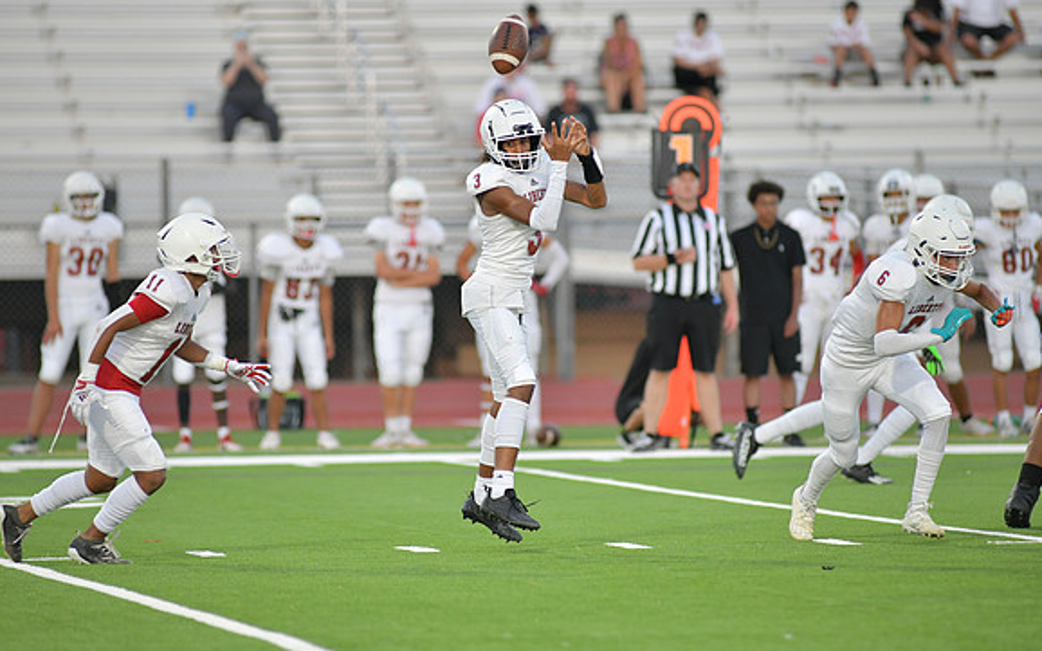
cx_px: 521
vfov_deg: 4.3
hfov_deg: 6.8
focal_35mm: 307
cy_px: 327
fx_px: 8716
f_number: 3.5
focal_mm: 300
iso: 2200
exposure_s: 1/1250
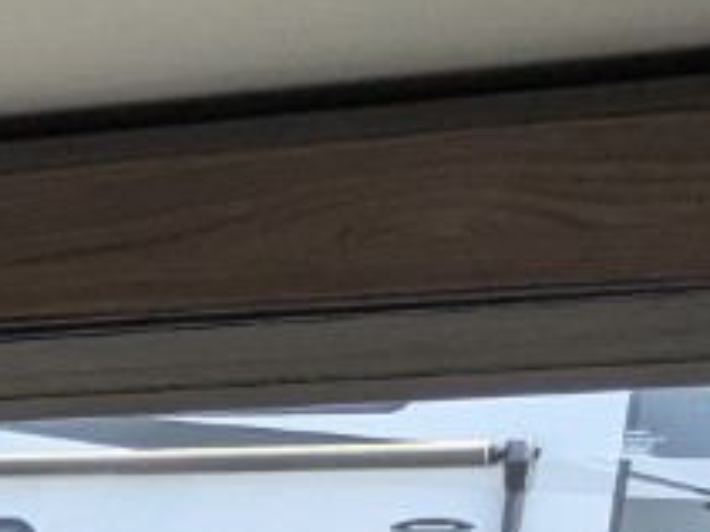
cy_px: 1273
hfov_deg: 15.8
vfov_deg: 11.5
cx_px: -574
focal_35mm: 106
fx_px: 2173
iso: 96
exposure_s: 1/94.3
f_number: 2.2
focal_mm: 2.35
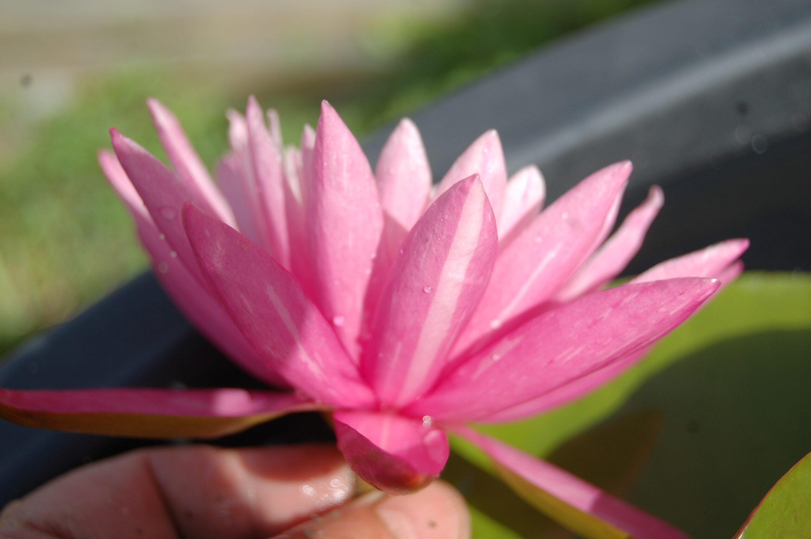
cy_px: 270
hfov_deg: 28.1
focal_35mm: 72
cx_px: 406
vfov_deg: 18.9
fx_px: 1621
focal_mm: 48
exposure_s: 1/800
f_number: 5.6
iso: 200
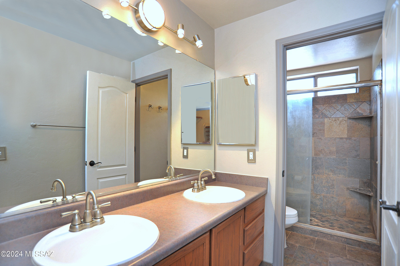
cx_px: 200
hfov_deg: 90.0
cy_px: 133
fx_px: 200
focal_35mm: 18
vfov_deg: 67.3
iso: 200
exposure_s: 1/30
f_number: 5
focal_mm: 18
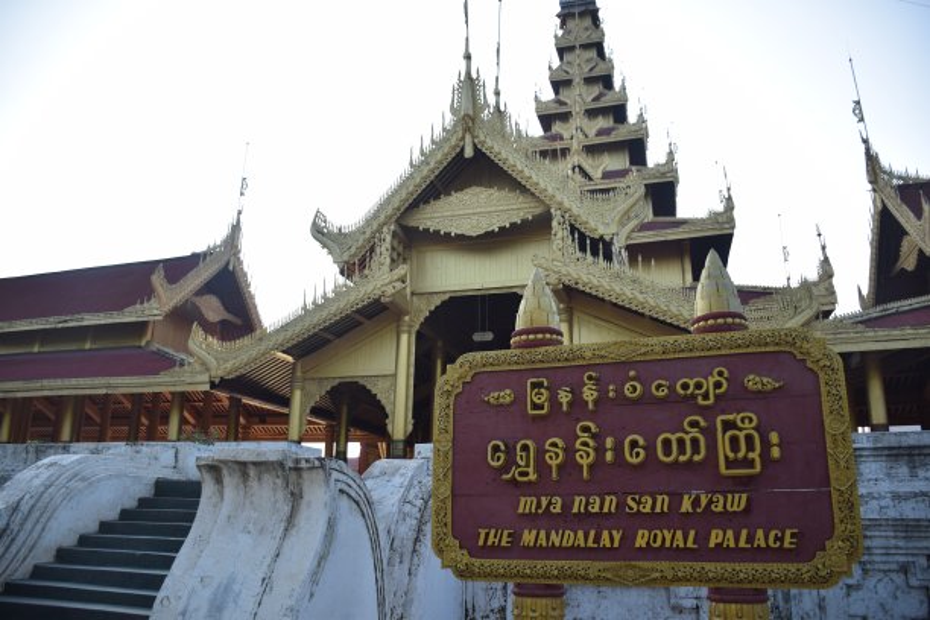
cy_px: 310
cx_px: 465
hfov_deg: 67.4
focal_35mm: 27
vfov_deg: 47.9
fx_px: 697
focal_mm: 18
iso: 100
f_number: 3.5
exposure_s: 1/400
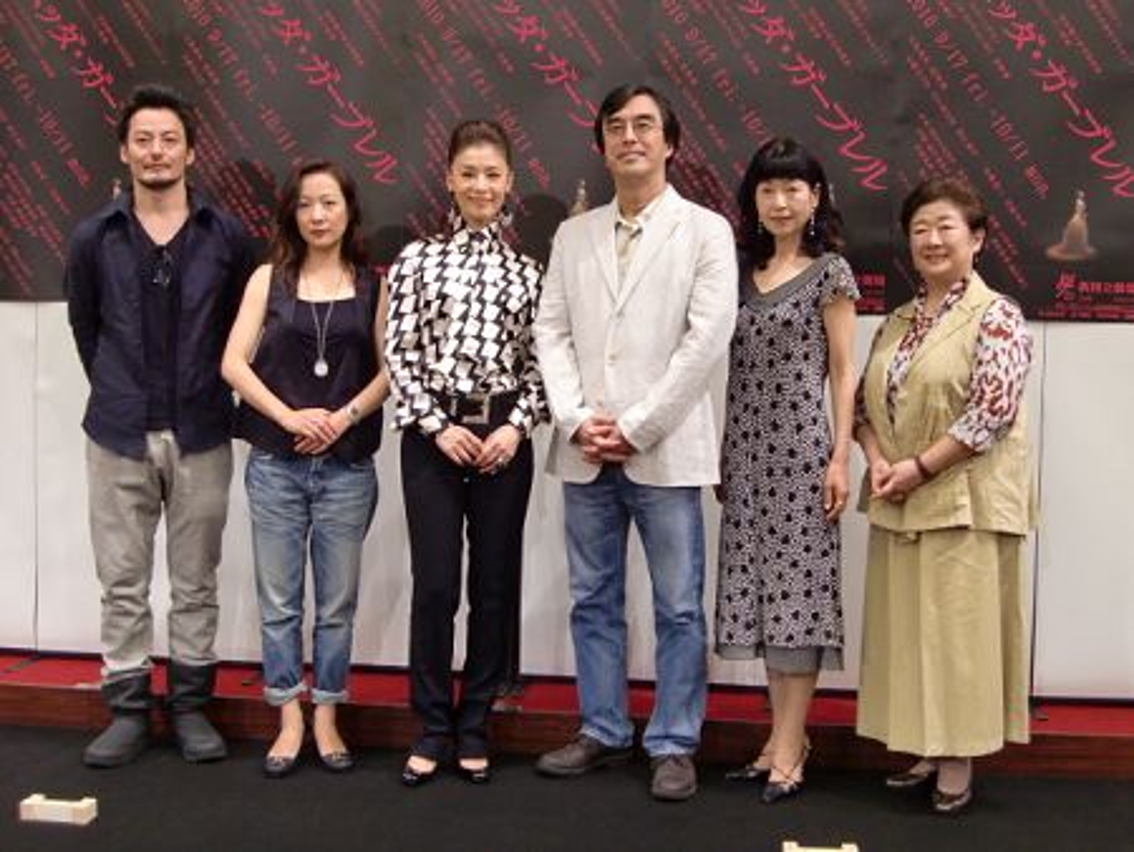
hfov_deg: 41.2
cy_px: 426
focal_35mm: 46
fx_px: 1508
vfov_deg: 31.5
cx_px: 567
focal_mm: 8.2
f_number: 3.3
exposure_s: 1/60
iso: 250
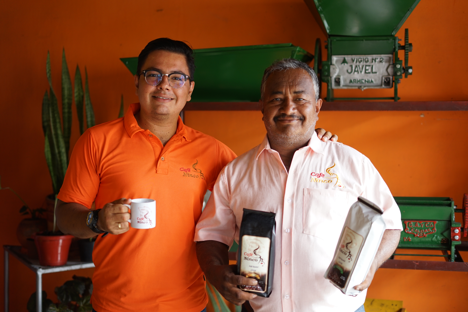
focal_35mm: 50
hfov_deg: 39.6
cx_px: 234
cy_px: 156
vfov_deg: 27.0
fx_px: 650
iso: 320
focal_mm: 50
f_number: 1.8
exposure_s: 1/125
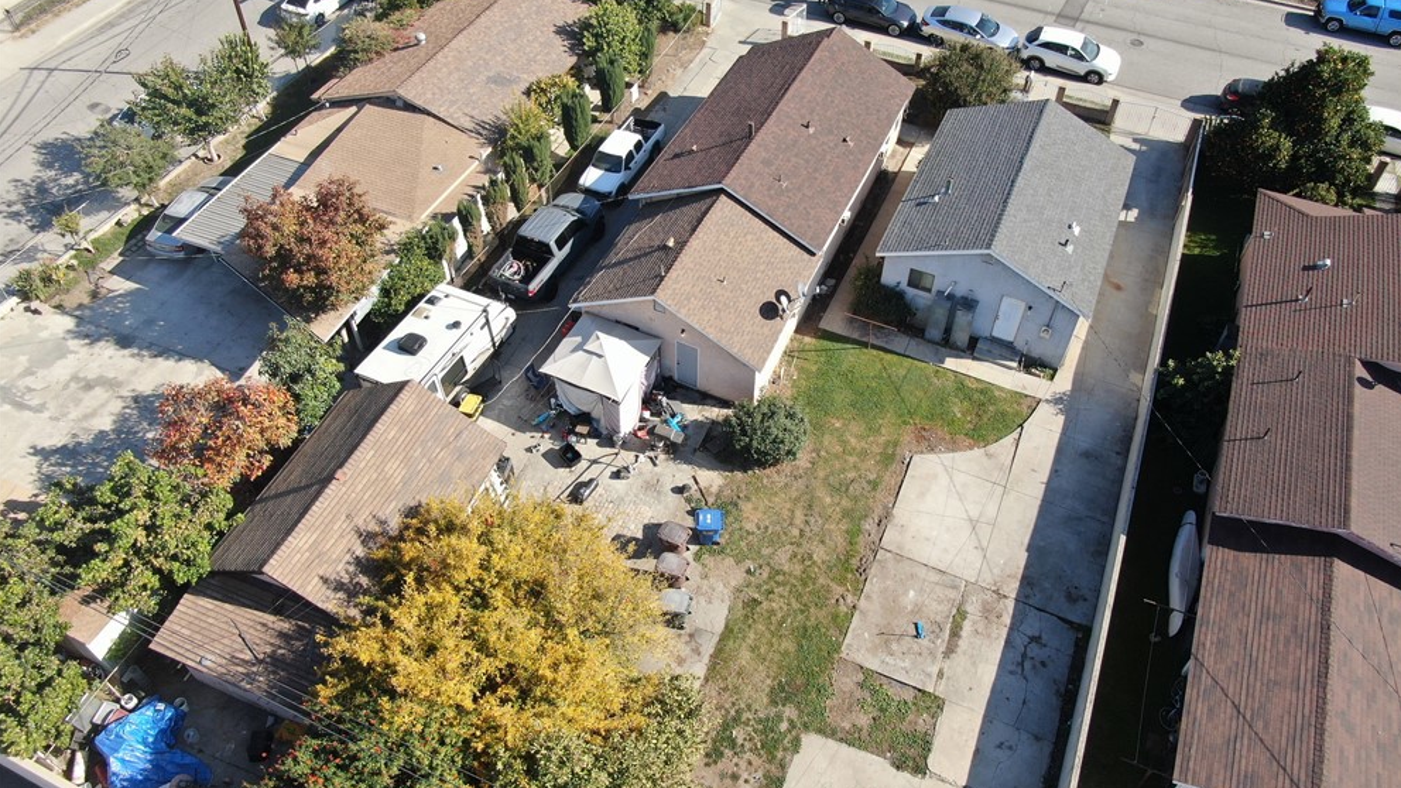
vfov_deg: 42.9
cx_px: 720
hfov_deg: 69.8
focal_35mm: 27
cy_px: 367
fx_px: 1003
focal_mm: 4.39
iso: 100
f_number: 2.8
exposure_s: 1/640
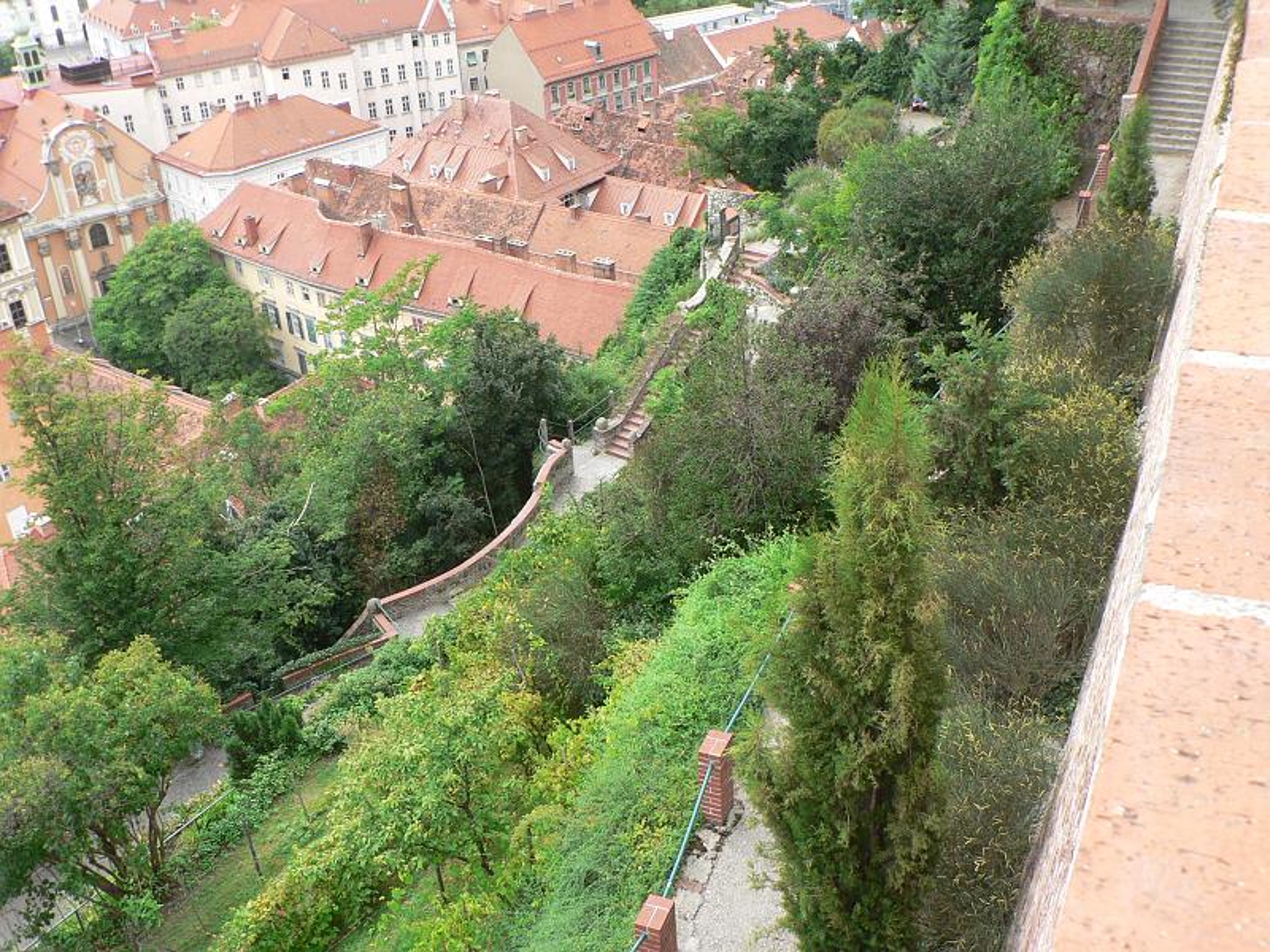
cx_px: 635
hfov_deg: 51.4
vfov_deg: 39.7
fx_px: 1321
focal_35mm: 36
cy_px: 476
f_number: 4
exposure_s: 1/100
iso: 80
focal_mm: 6
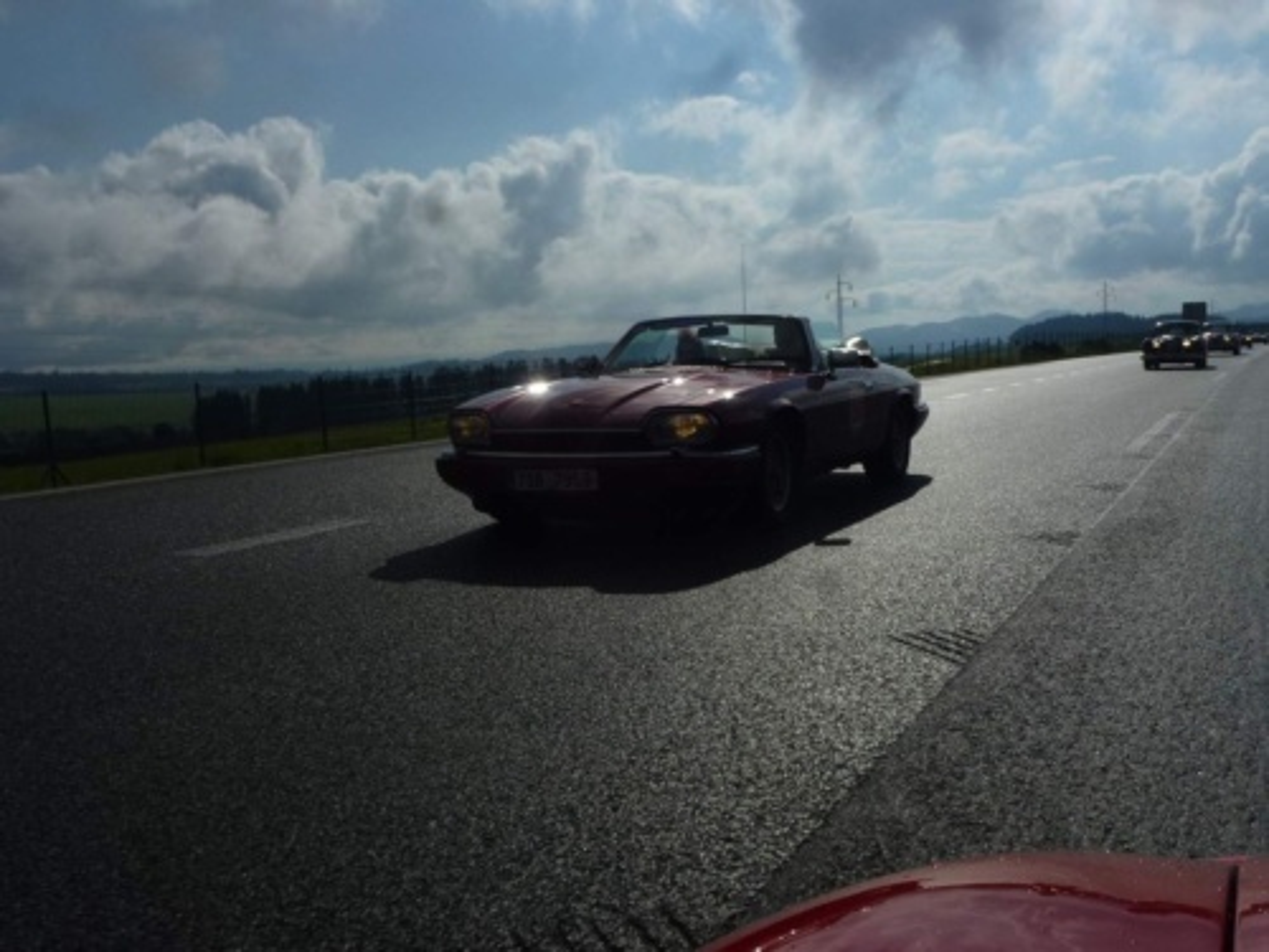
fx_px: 1320
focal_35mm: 36
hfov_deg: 51.4
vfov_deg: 39.7
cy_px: 476
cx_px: 634
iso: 100
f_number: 6.3
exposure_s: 1/2500
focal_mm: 6.4
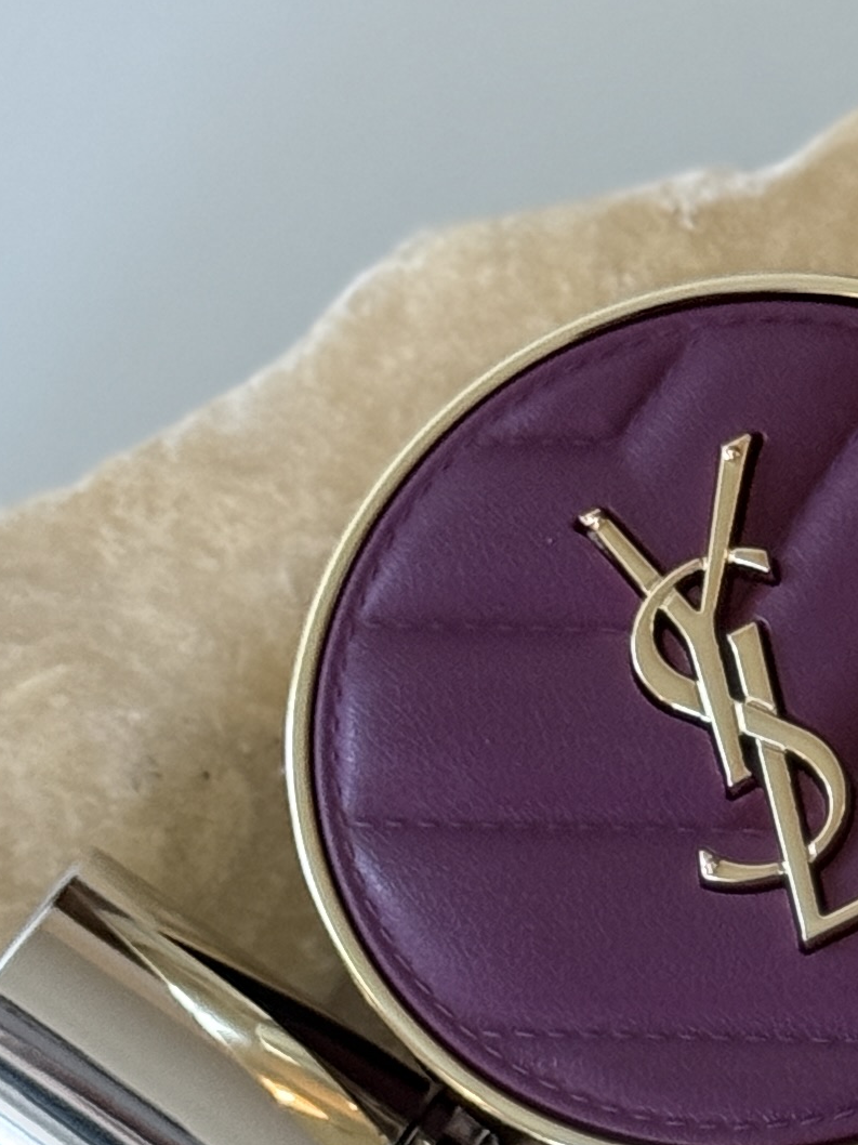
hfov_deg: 7.9
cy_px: 1156
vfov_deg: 10.7
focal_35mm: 183
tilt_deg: -84.4
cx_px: 1326
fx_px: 6050
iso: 250
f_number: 1.78
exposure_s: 1/60
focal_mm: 6.76
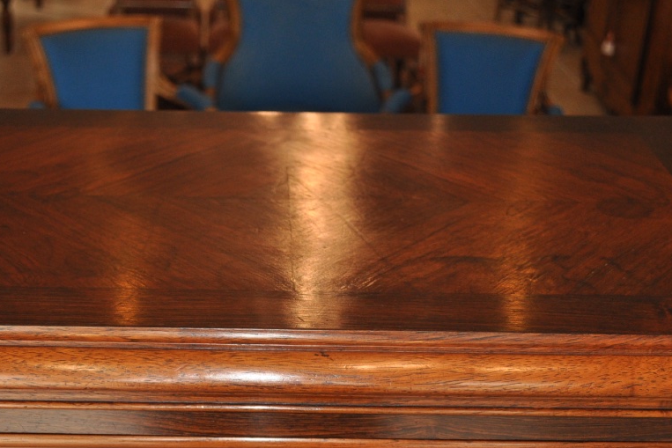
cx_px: 269
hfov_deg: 30.4
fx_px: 1232
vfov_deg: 20.5
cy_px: 321
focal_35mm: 66
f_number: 4.5
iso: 640
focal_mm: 28
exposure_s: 1/125
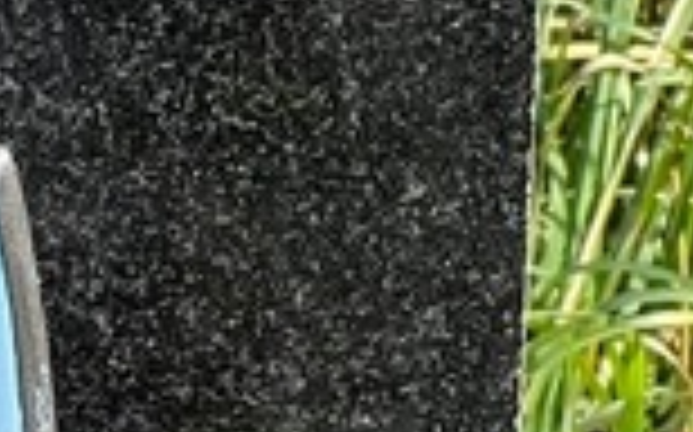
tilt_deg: -17.8
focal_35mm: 423
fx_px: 7983
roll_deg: -1.2
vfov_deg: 3.1
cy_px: 266
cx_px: -1094
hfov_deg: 4.8
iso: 32
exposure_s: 1/369
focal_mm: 9
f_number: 2.8
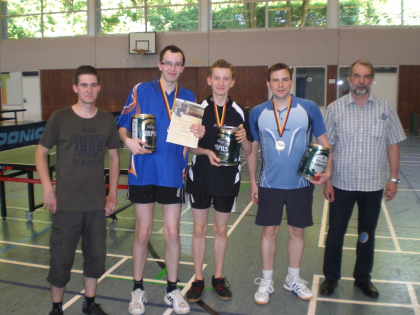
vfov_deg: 37.7
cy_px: 158
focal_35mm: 38
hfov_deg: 49.0
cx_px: 210
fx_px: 461
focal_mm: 6.3
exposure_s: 1/60
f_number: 3.1
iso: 200
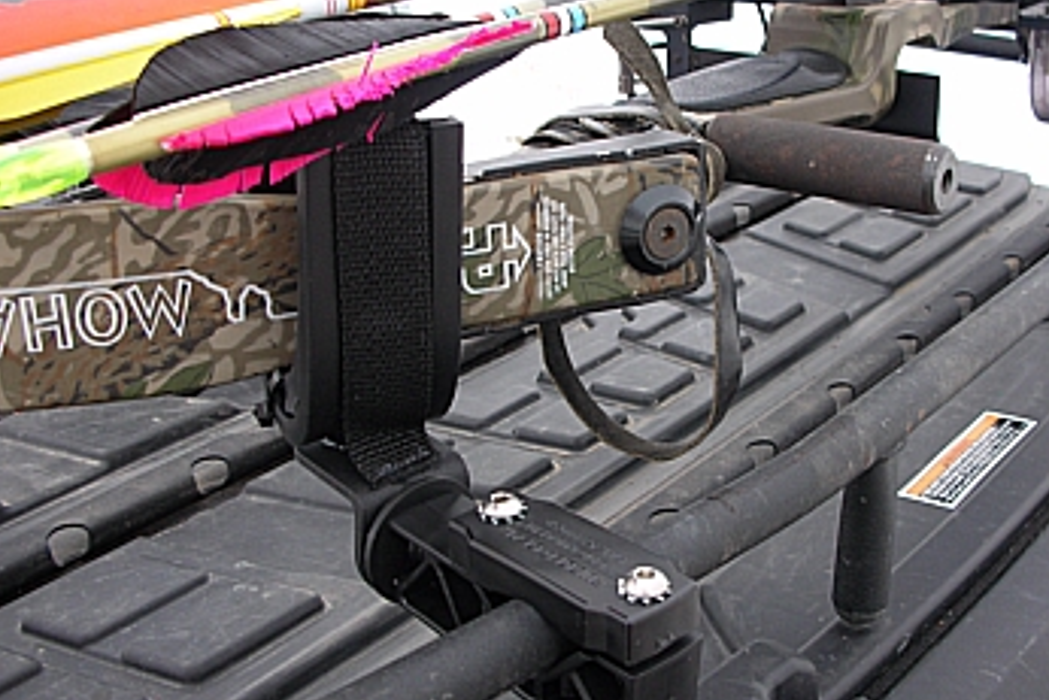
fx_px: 1370
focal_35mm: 47
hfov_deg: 41.7
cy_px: 329
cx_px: 620
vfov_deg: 28.7
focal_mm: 5.8
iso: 50
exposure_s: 1/47.6
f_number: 3
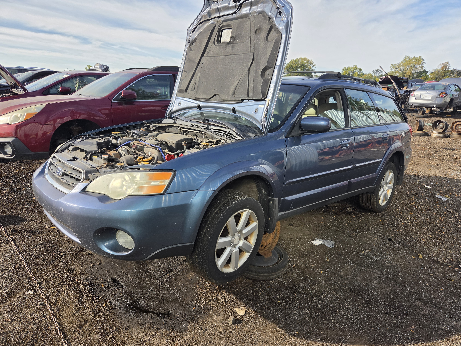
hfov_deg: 73.9
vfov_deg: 58.9
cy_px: 173
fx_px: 306
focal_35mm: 23
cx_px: 230
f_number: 1.8
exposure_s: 1/2436
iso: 80
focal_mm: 5.4
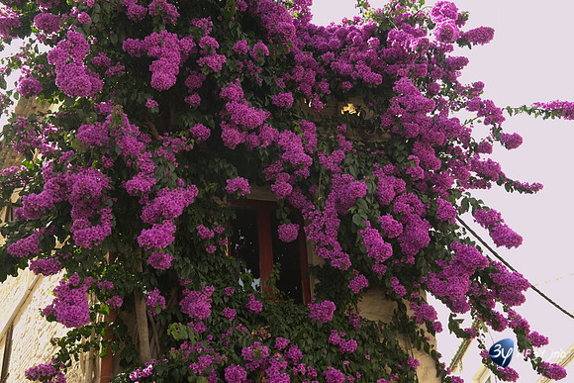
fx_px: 765
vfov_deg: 28.1
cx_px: 287
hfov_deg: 41.1
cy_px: 192
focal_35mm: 48
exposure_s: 1/100
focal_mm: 48
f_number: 5
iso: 400
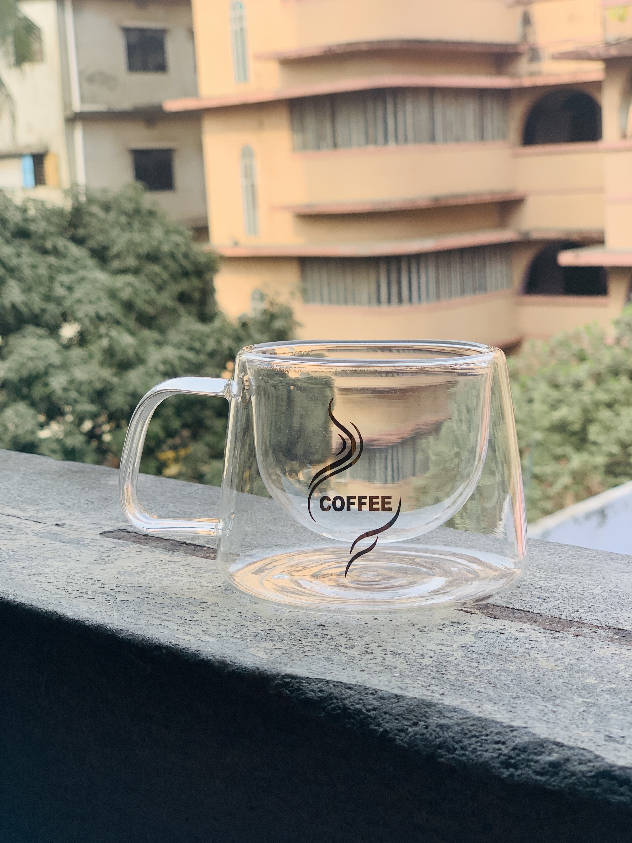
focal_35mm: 52
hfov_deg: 28.0
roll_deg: +3.1
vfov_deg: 36.8
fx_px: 1266
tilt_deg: -10.7
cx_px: 316
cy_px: 422
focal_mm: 6
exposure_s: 1/276
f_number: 2.4
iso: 16
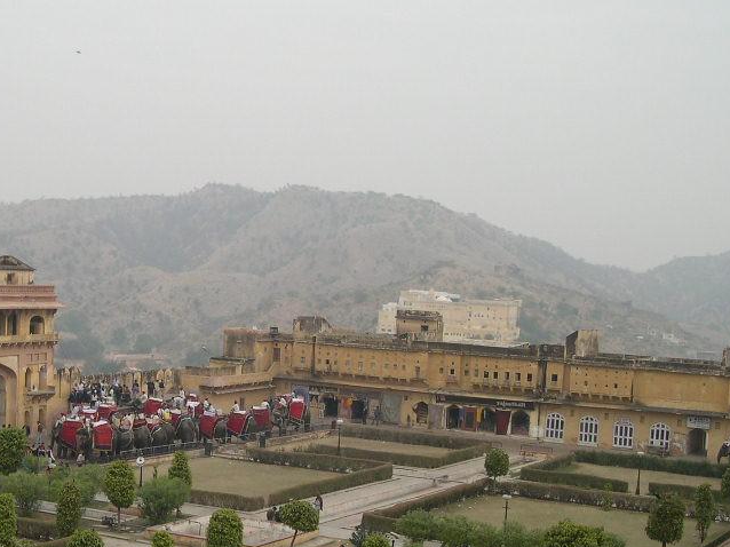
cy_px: 375
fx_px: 1286
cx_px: 173
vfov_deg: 23.9
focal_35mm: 61
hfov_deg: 31.1
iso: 100
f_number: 7.6
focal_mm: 8
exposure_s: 1/138
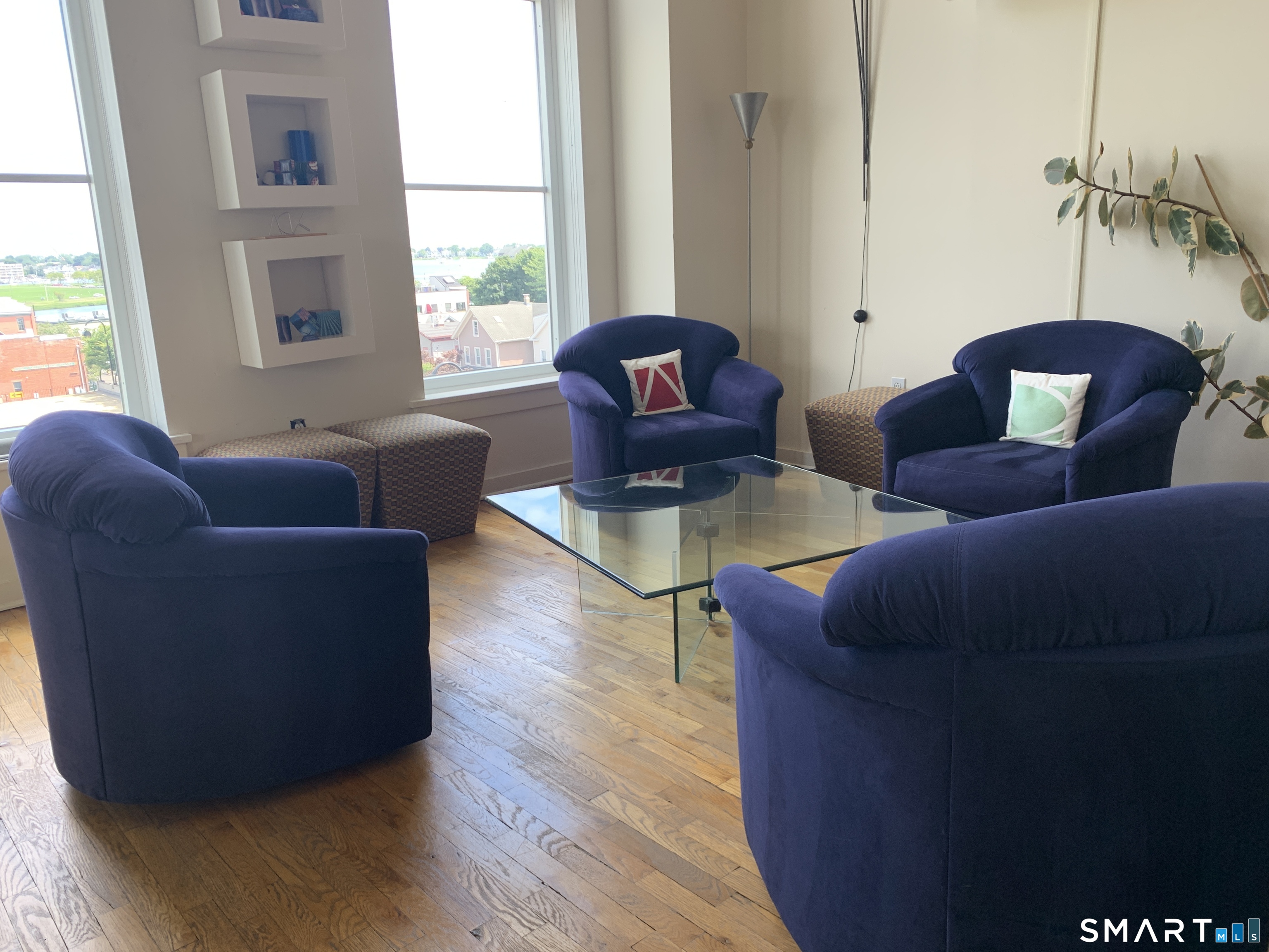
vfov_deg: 53.1
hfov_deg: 67.3
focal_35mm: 26
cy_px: 476
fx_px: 953
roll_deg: +2.2
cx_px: 634
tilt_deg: -15.2
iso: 32
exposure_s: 1/121
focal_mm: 4.25
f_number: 1.8
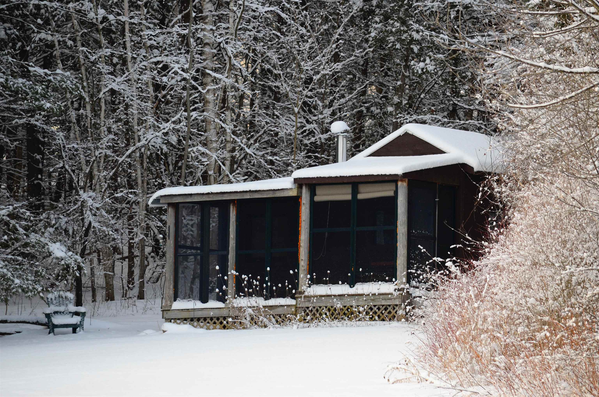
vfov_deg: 3.8
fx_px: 5977
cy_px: 198
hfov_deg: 5.7
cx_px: 300
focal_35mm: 360
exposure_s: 1/500
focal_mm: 240
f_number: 5.3
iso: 400
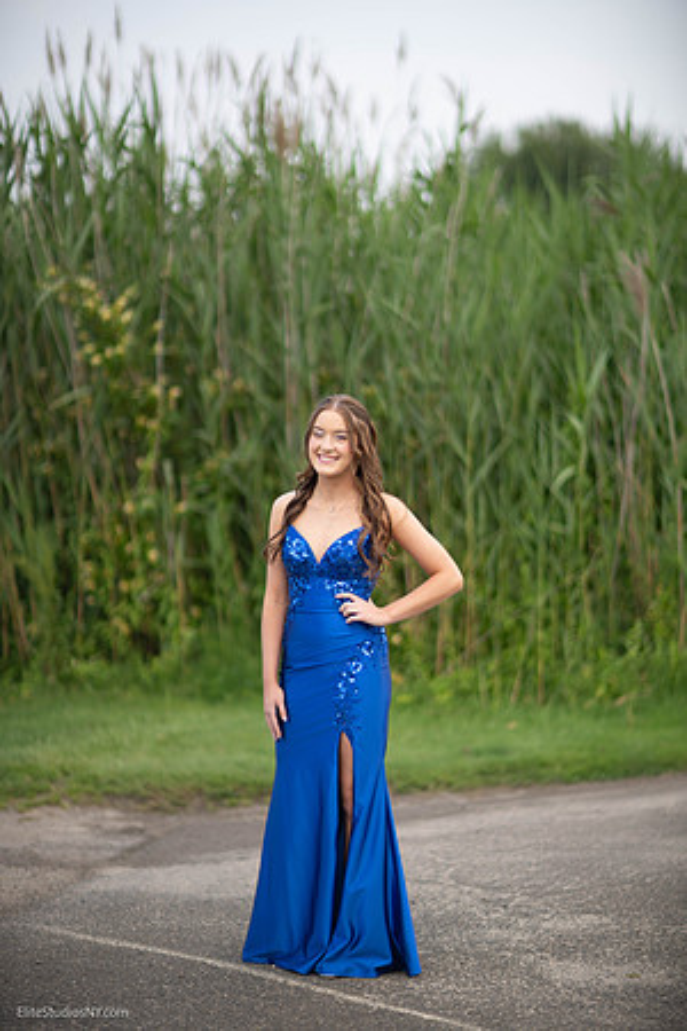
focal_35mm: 85
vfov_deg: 23.9
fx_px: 2433
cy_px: 516
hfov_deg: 16.1
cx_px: 344
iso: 100
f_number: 1.3
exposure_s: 1/1600
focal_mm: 85
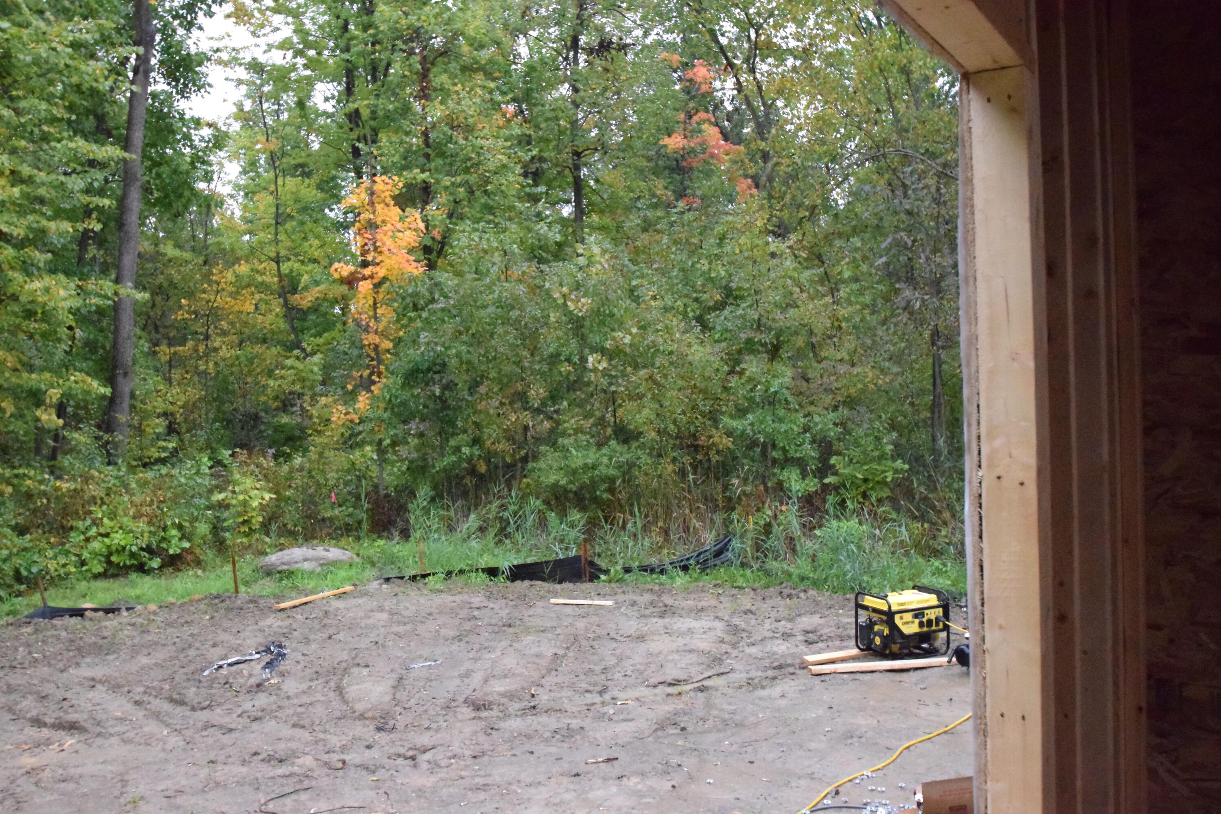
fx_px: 1068
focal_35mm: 32
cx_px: 610
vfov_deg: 41.7
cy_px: 407
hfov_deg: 59.5
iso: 12800
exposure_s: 1/2000
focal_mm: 21
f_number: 9
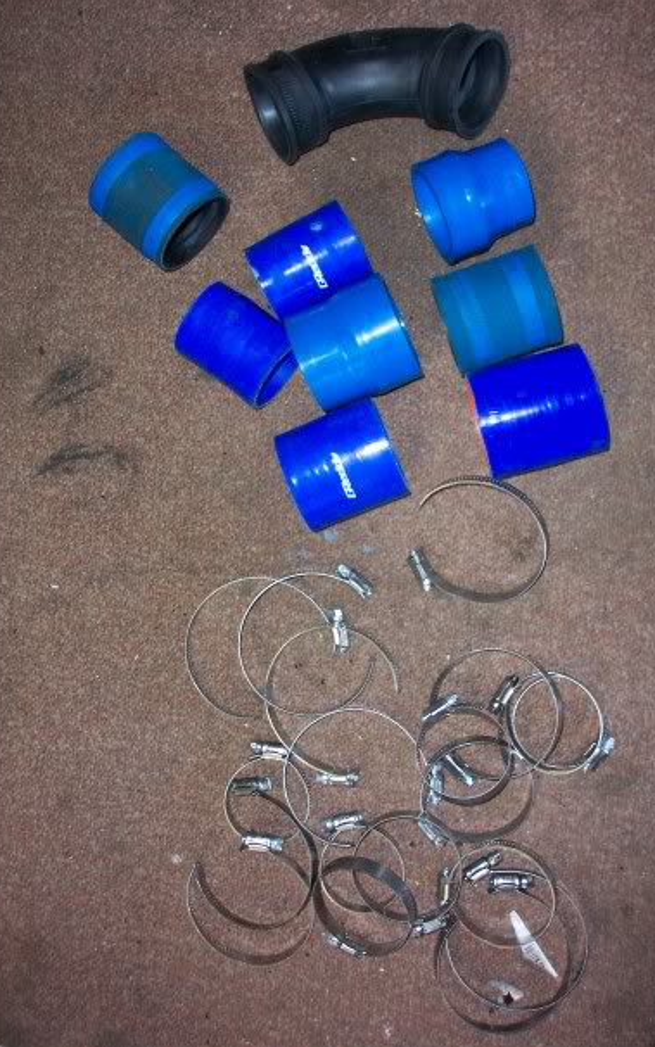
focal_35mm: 36
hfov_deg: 35.4
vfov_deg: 54.0
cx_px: 330
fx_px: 1028
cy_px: 524
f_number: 2.8
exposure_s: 1/30
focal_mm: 7.5
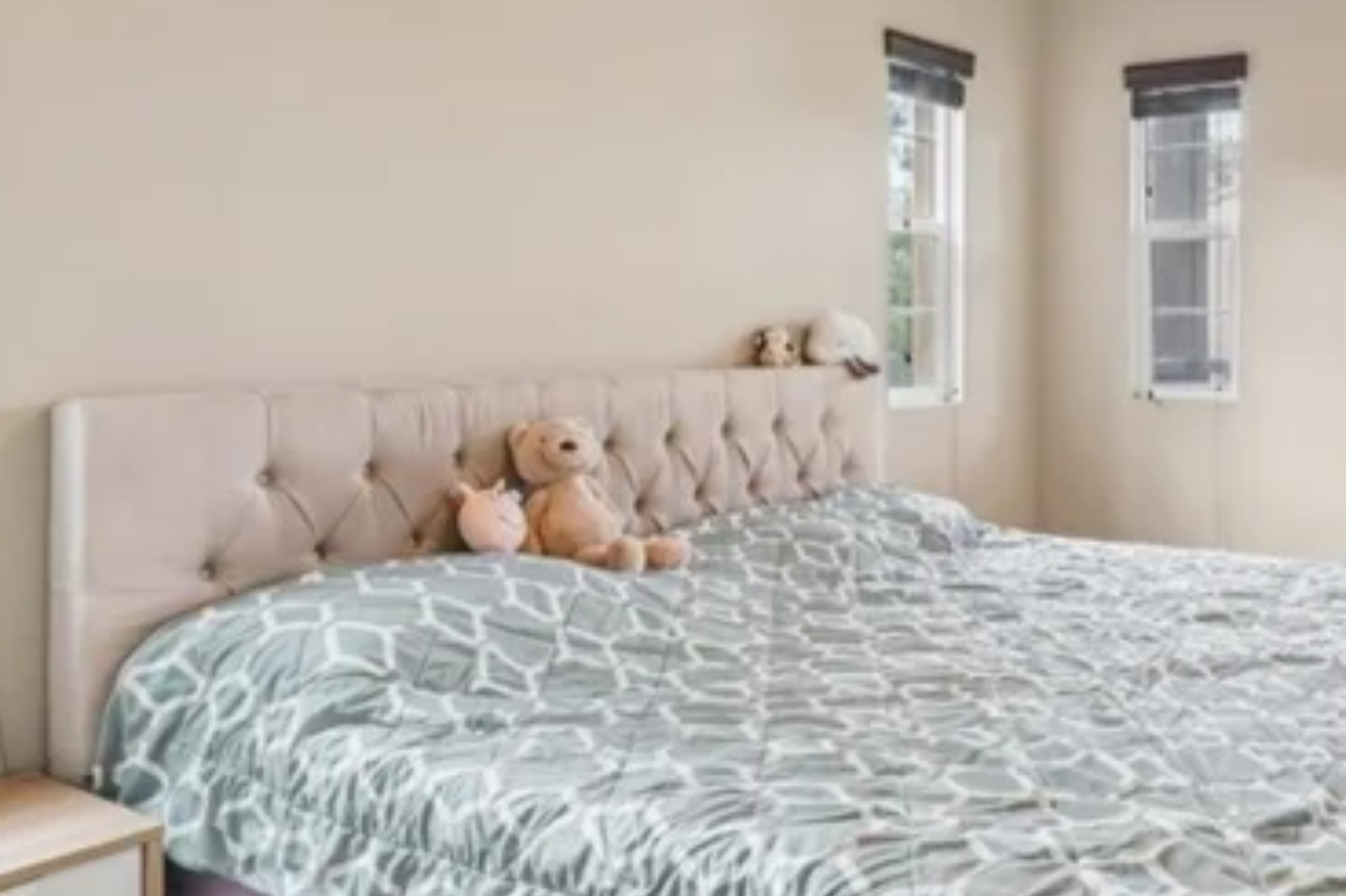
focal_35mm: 32
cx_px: 1106
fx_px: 1196
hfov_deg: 54.1
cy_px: 304
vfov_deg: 40.6
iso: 400
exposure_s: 1/20
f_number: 9
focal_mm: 14
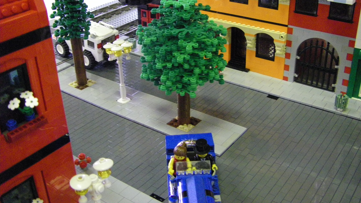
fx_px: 402
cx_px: 182
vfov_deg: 28.3
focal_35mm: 42
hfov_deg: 48.4
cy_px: 77
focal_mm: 6.3
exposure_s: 1/13
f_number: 3.5
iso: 800
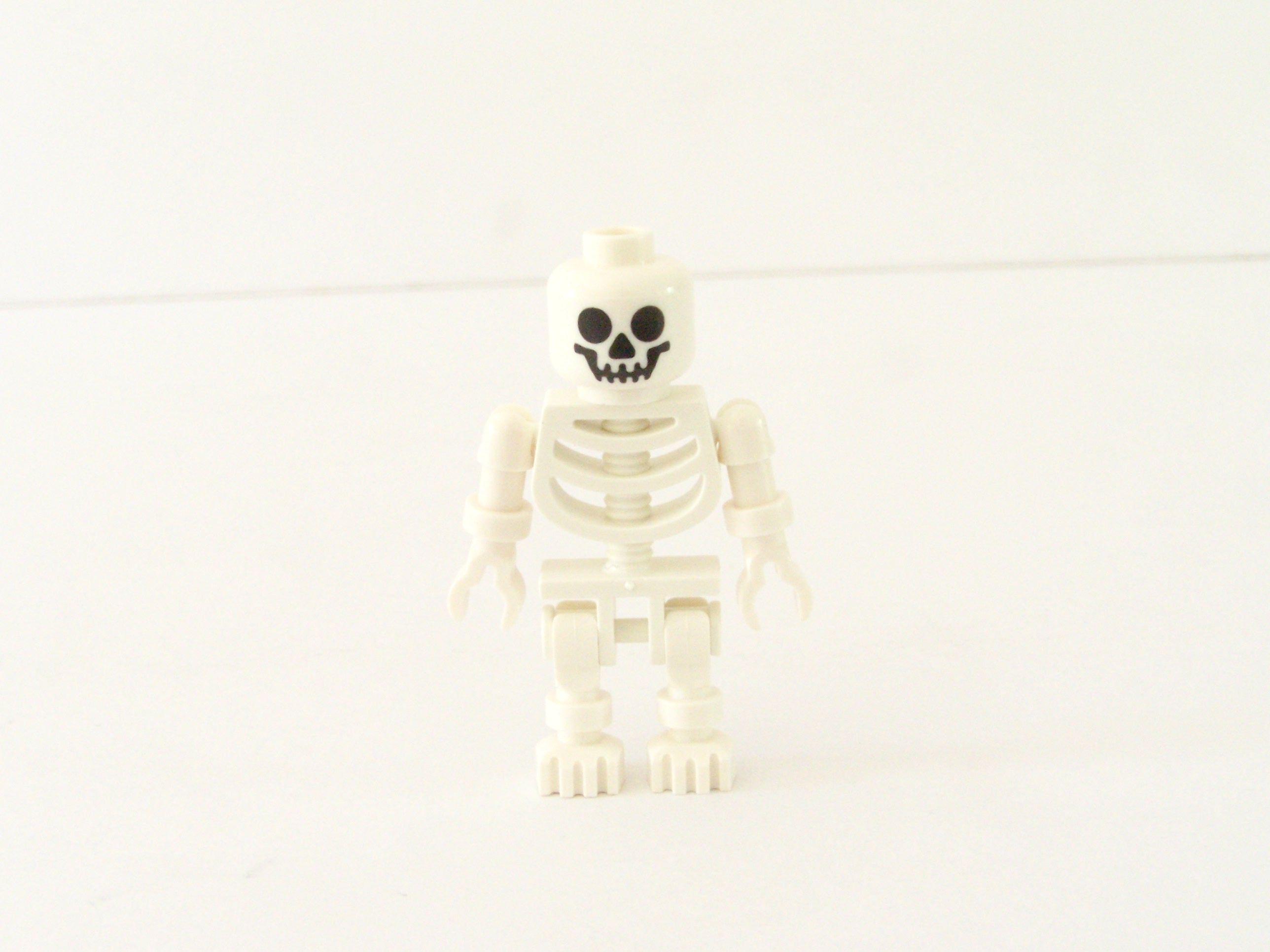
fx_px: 2348
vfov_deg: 22.9
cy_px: 476
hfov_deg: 30.3
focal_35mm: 64
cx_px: 635
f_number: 8
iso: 400
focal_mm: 10.7
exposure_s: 1/15
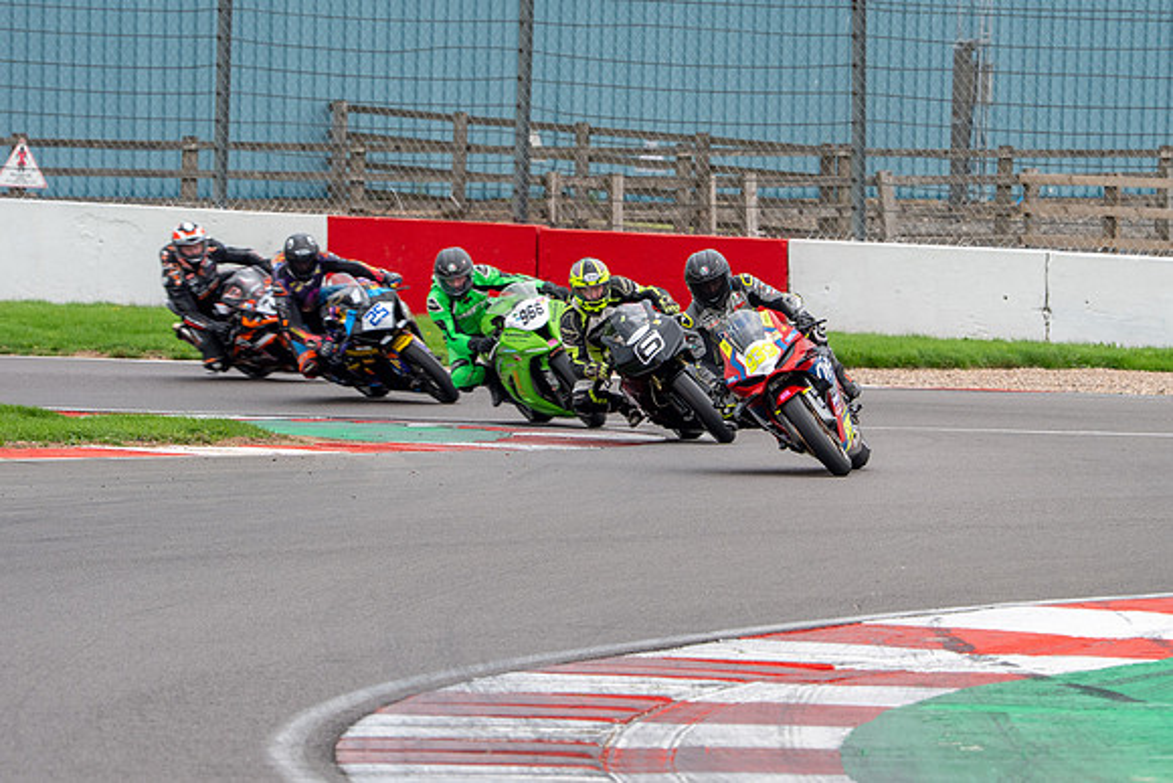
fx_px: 14734
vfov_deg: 3.0
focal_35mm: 452
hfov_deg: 4.6
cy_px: 303
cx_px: 721
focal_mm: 368
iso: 500
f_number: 8
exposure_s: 1/250
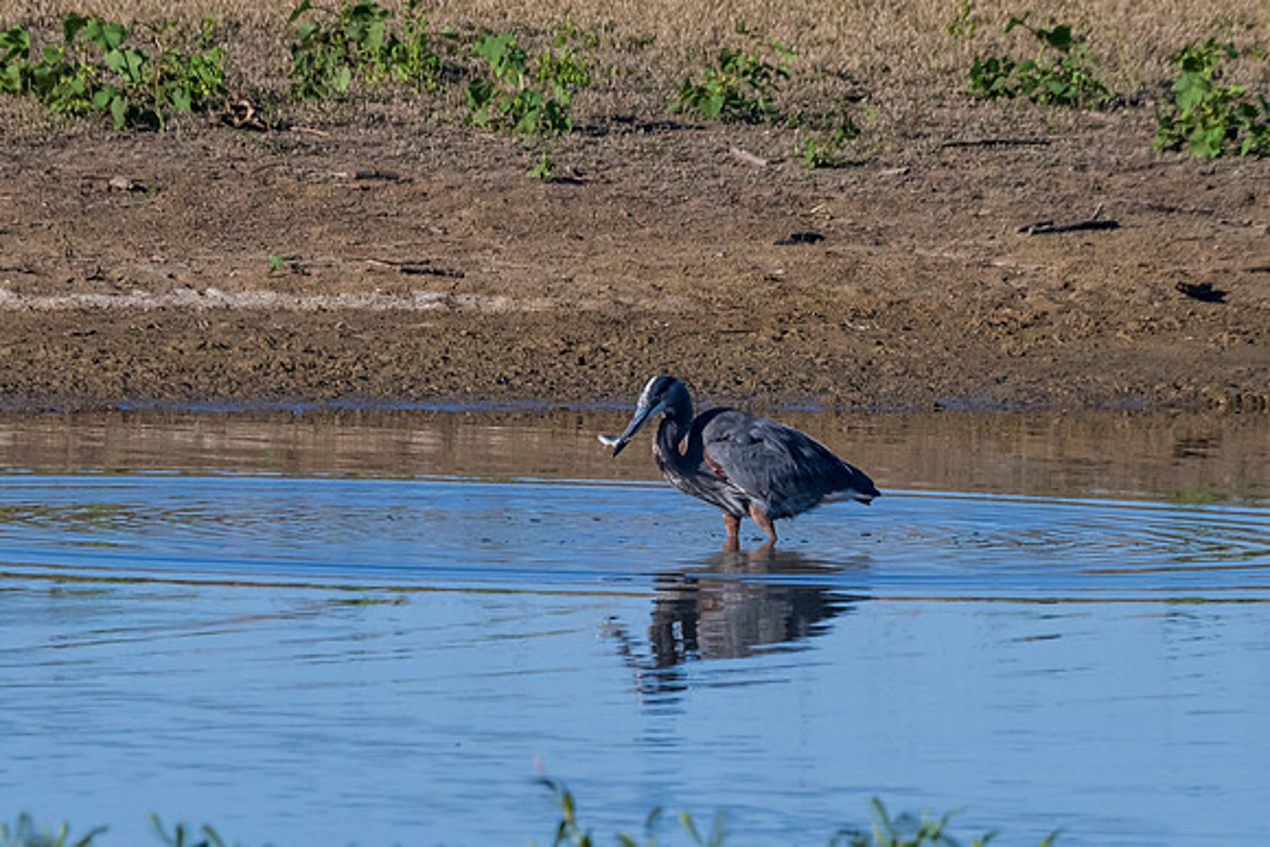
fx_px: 39037
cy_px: 495
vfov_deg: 1.2
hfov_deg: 1.9
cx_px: 706
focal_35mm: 1106
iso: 1000
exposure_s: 1/2000
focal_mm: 500
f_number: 10
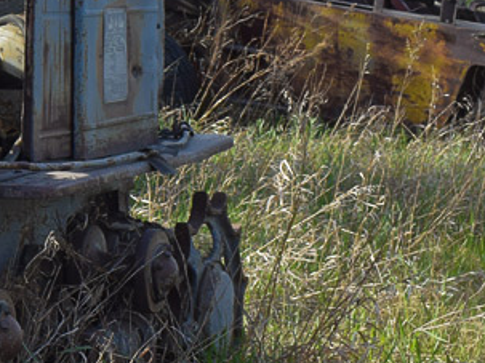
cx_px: -373
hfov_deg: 13.1
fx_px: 1919
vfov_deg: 10.8
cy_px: 66
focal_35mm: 137
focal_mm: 24
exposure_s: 1/250
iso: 320
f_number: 8
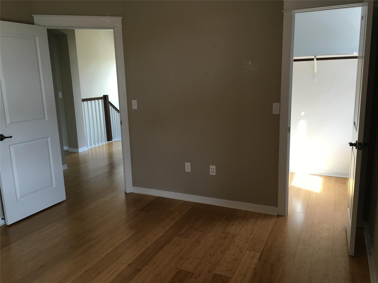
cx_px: 189
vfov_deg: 48.2
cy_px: 142
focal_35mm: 29
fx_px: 317
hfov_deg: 61.7
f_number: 2.2
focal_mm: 4.15
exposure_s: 1/30
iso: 40
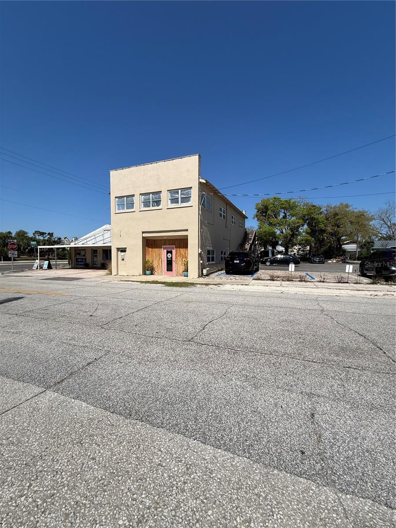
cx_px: 198
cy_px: 264
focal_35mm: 14
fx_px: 214
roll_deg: -1.0
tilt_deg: -2.1
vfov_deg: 102.1
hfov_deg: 85.7
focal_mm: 2.22
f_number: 2.2
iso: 50
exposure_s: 1/4425
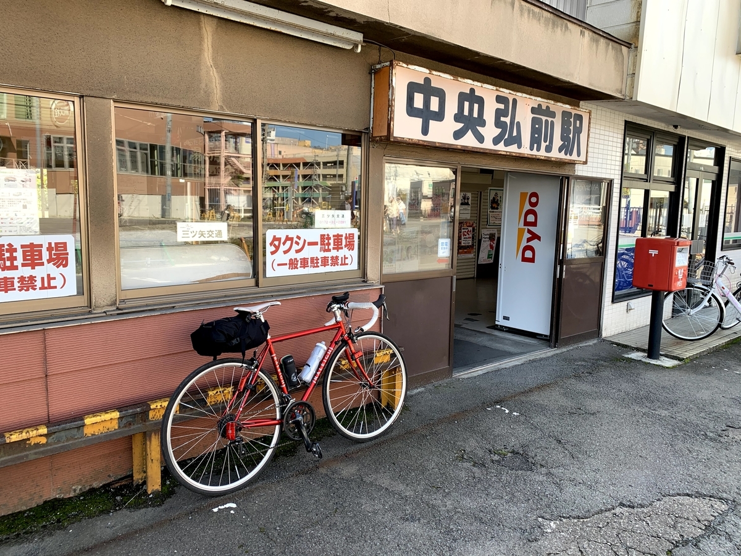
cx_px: 370
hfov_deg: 67.3
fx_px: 557
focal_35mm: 26
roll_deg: -1.4
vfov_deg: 53.1
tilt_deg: -5.6
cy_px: 278
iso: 25
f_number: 1.8
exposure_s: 1/275
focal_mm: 4.25
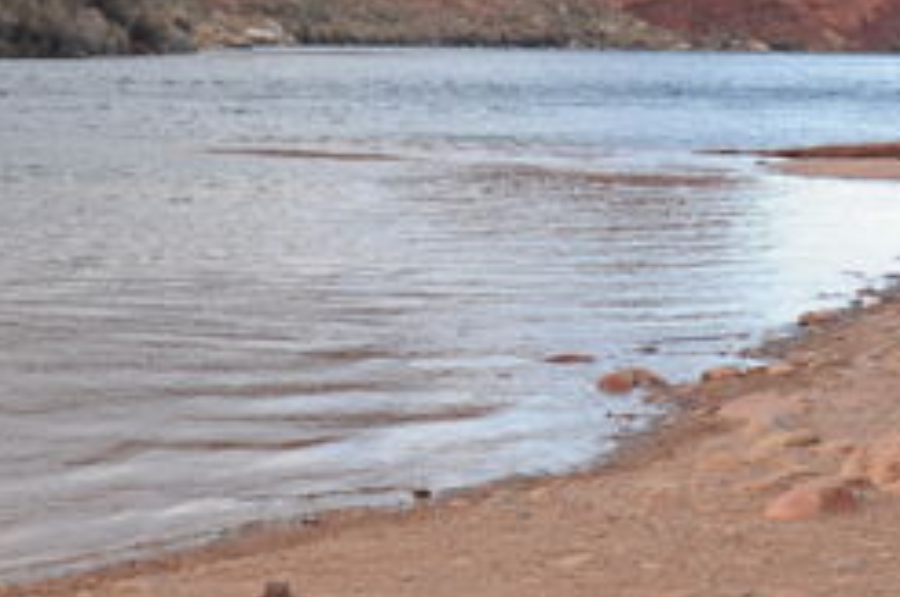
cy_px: -117
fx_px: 2844
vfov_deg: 11.7
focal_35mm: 114
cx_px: 223
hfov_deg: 17.9
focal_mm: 35
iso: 200
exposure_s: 1/160
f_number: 6.3
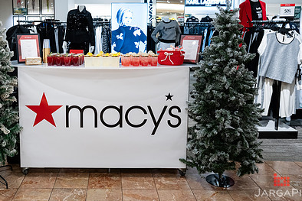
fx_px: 319
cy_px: 67
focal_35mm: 38
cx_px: 103
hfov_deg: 49.9
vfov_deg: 34.8
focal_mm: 25
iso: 1250
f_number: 3.2
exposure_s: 1/160
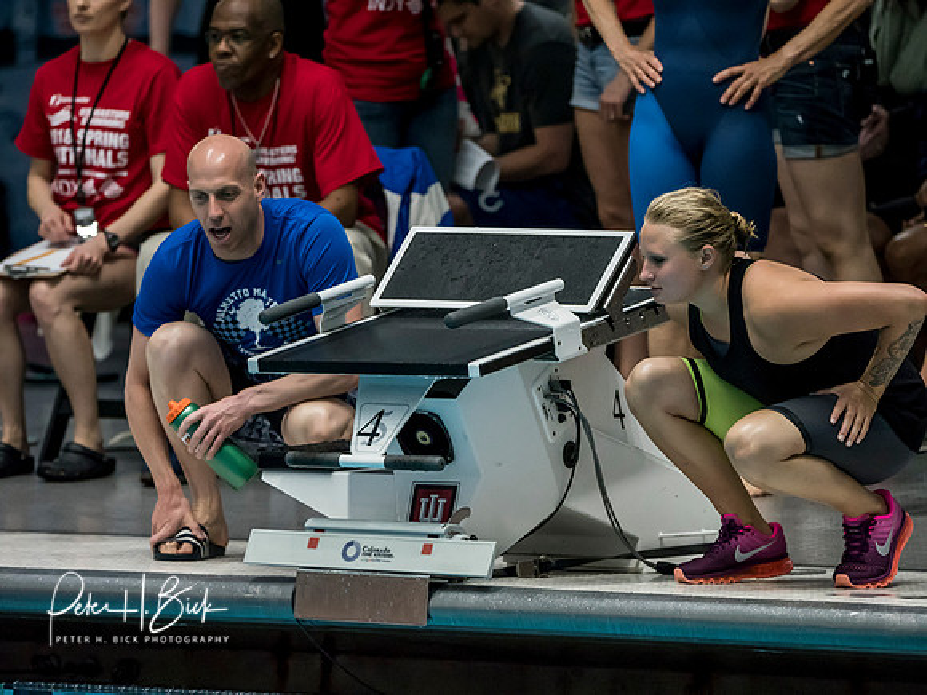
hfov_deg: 4.9
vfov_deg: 3.7
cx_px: 464
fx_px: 10739
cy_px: 348
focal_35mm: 401
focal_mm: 200
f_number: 2.8
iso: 3200
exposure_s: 1/1000
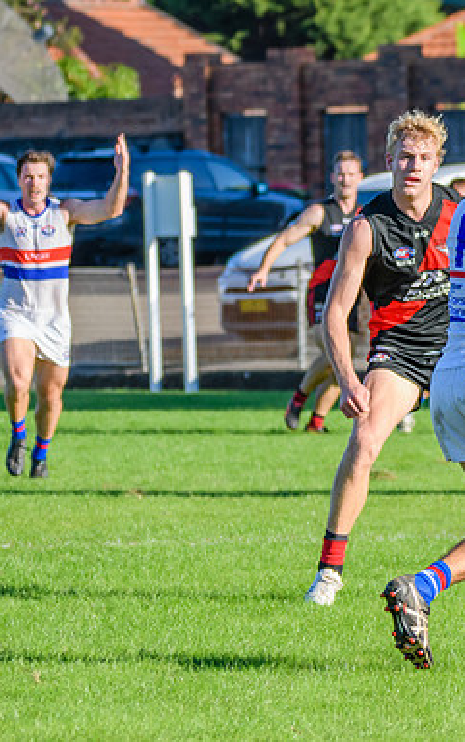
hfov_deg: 2.9
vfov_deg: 4.7
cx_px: 356
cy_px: 332
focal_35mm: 451
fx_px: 9134
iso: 800
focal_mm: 170
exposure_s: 1/2000
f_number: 5.6
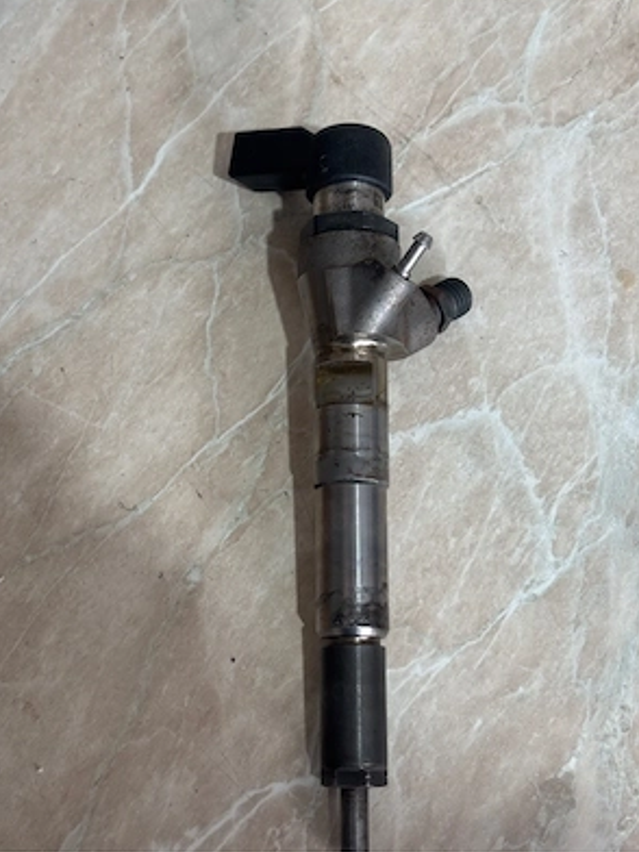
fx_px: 1304
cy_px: 419
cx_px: 322
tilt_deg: -69.5
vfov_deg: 36.2
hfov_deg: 27.5
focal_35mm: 53
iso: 80
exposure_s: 1/60
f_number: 1.6
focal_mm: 5.96
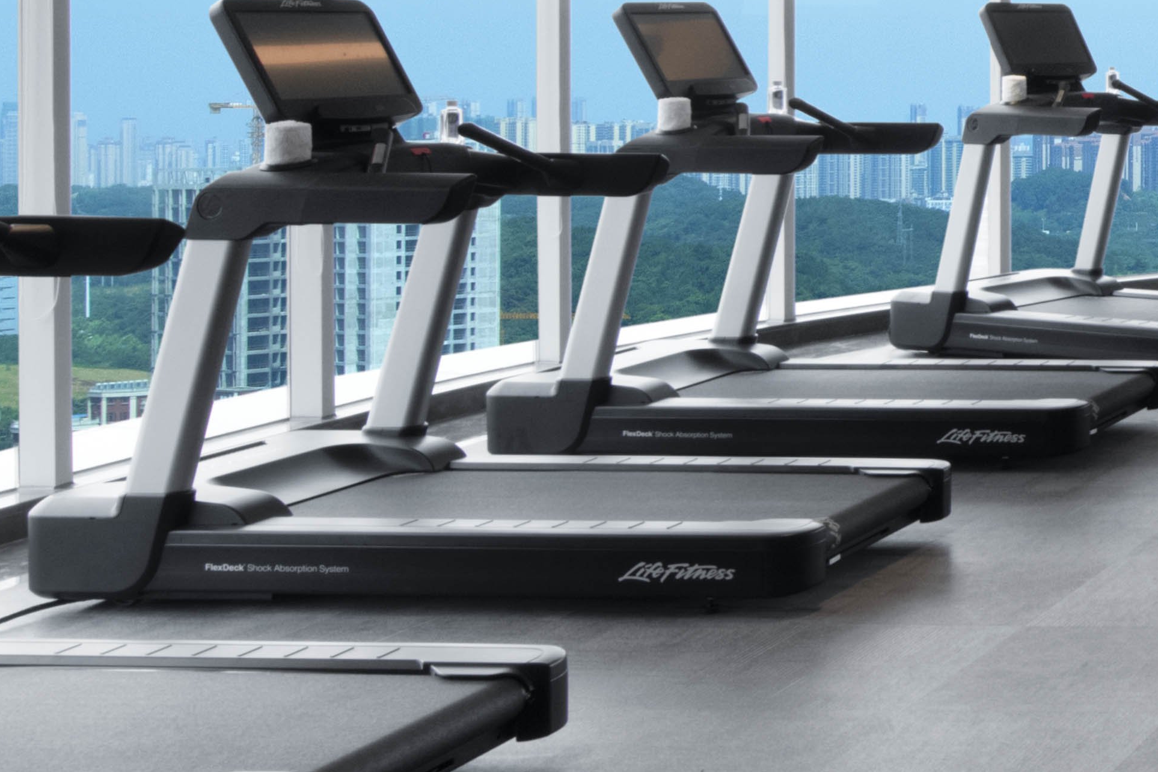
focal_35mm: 60
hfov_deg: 23.9
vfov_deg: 22.0
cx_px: 1868
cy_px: 43
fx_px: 1930
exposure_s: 1/10
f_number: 16
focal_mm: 14
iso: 800
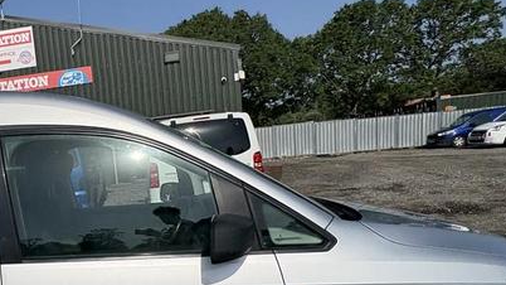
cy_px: 214
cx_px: 91
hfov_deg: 53.6
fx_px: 456
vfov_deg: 33.9
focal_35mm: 34
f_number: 2.2
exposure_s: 1/6135
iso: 50
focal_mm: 2.22
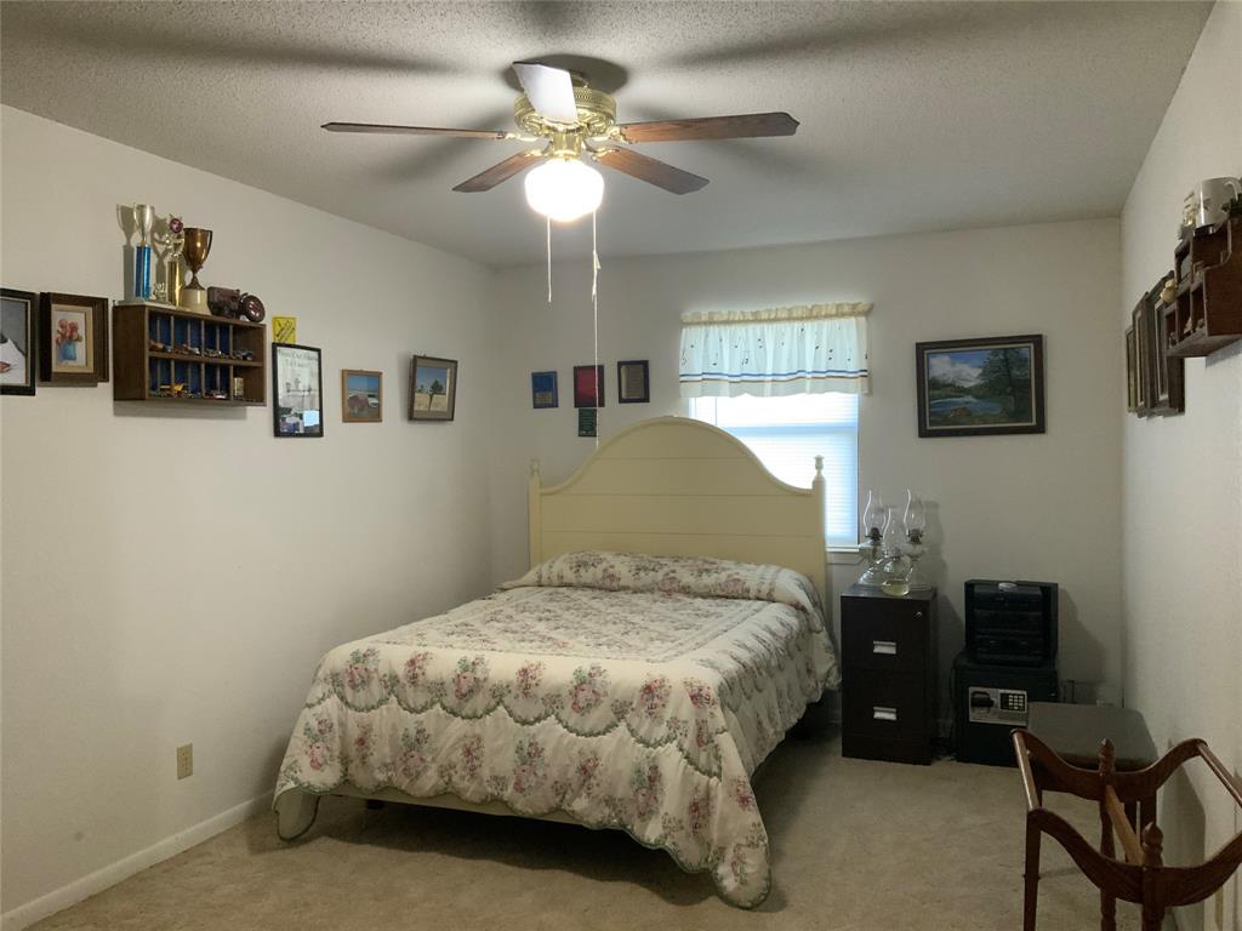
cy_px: 466
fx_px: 1041
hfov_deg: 61.7
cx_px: 621
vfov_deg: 48.2
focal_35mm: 29
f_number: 1.8
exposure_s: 1/59
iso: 320
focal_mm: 3
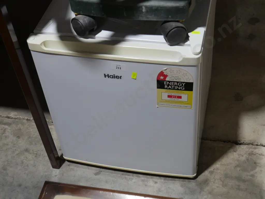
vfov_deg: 25.2
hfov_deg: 33.2
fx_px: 444
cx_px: 132
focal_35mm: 58
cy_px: 100
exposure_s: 1/60
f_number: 5.4
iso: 400
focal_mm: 29
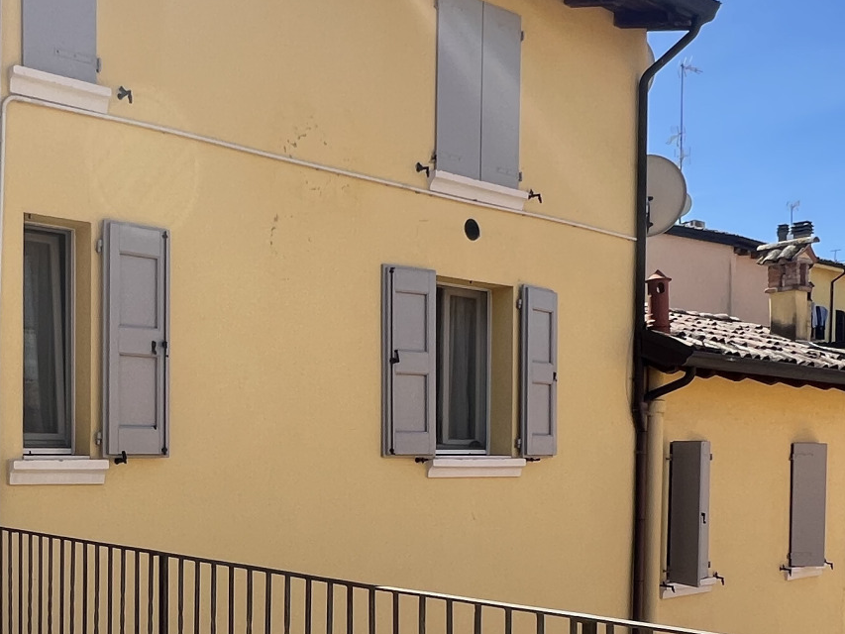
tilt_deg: -2.4
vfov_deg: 35.9
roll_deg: -0.6
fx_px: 952
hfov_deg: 46.4
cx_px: 229
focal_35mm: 39
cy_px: 481
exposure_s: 1/661
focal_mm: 1.57
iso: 32
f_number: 1.8
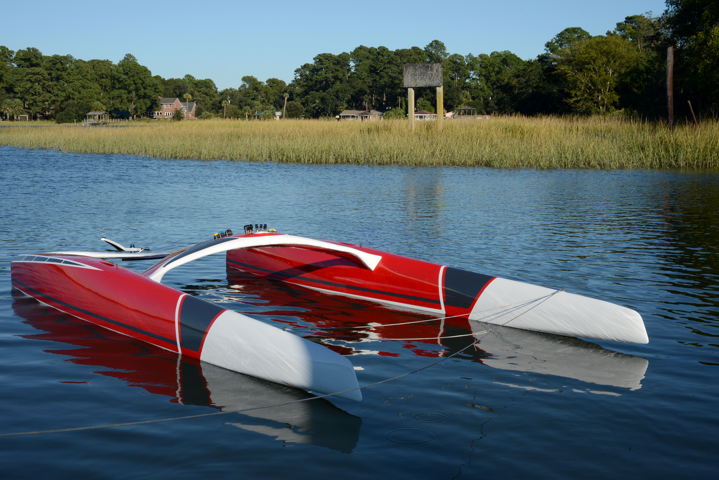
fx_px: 999
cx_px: 360
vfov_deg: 27.0
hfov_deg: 39.6
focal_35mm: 50
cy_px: 240
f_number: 20
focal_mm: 50
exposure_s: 1/200
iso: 400
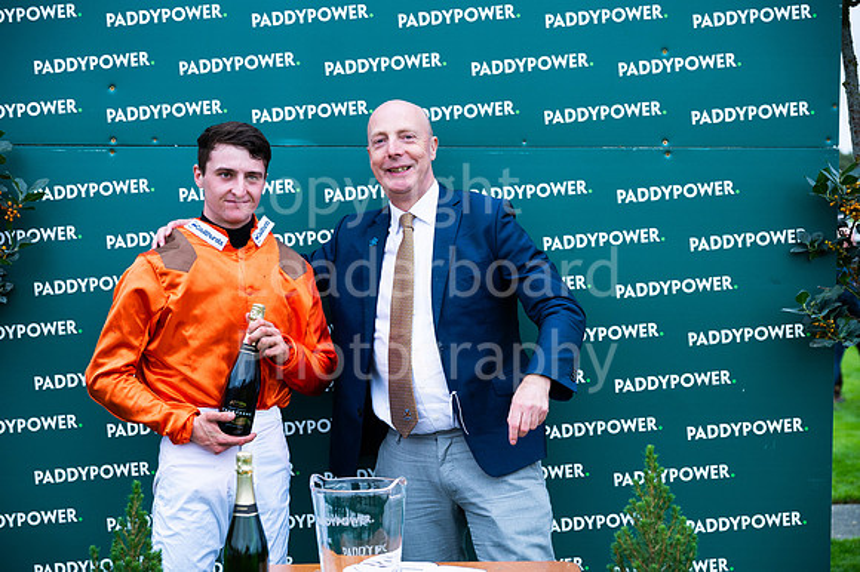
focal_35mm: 67
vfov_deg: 20.3
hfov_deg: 30.1
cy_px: 286
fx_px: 1597
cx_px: 430
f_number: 4
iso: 500
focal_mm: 65
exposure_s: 1/800
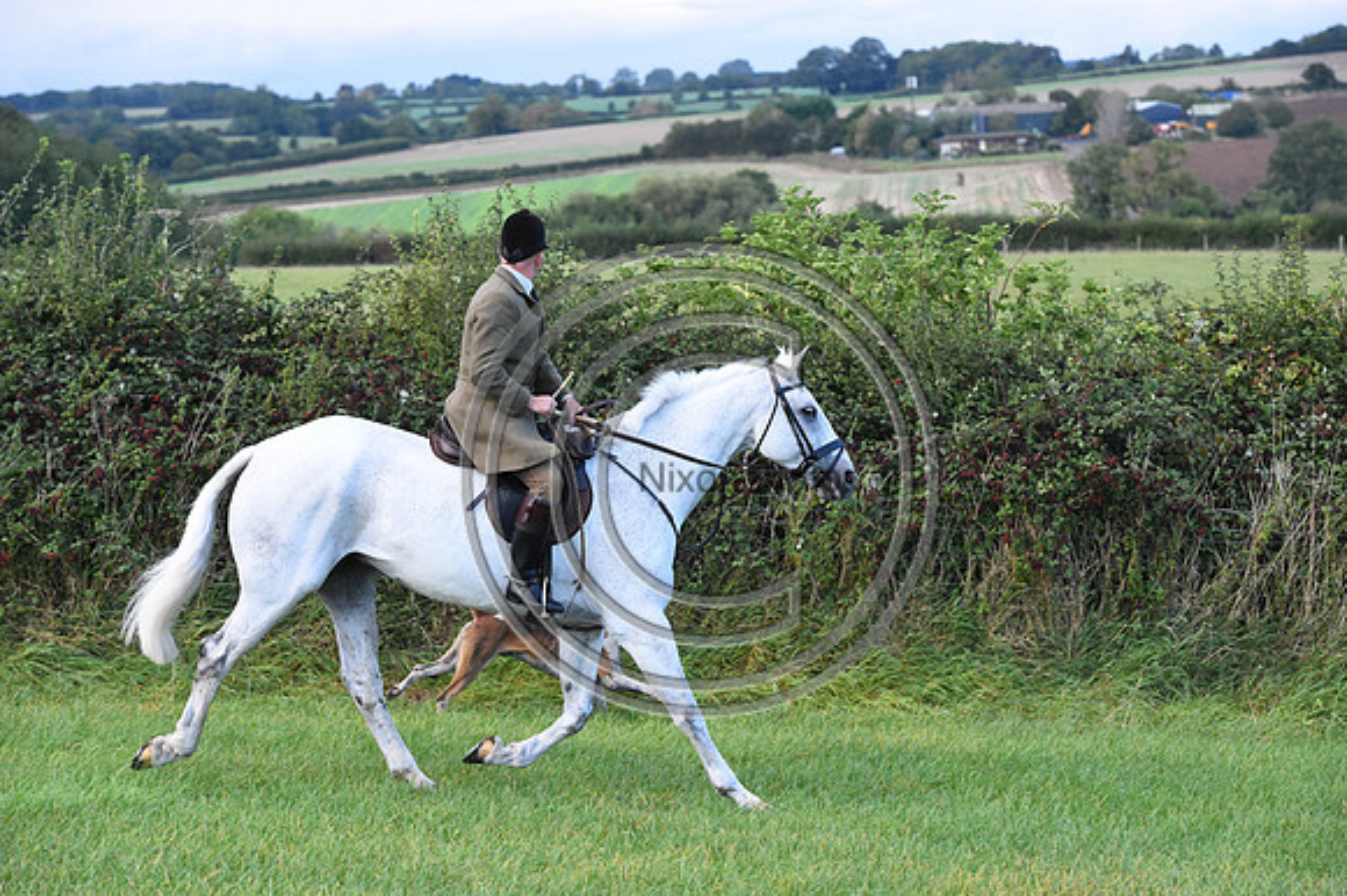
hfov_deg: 17.7
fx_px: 4338
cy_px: 448
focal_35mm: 116
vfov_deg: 11.8
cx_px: 674
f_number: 5.6
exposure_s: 1/1250
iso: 3200
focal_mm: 116
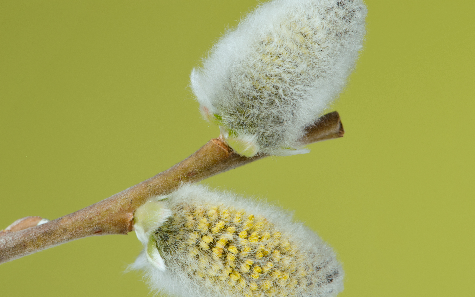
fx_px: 2429
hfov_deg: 11.2
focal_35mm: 188
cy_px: 157
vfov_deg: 7.0
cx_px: 224
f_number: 16
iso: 100
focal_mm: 105
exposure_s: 1/200
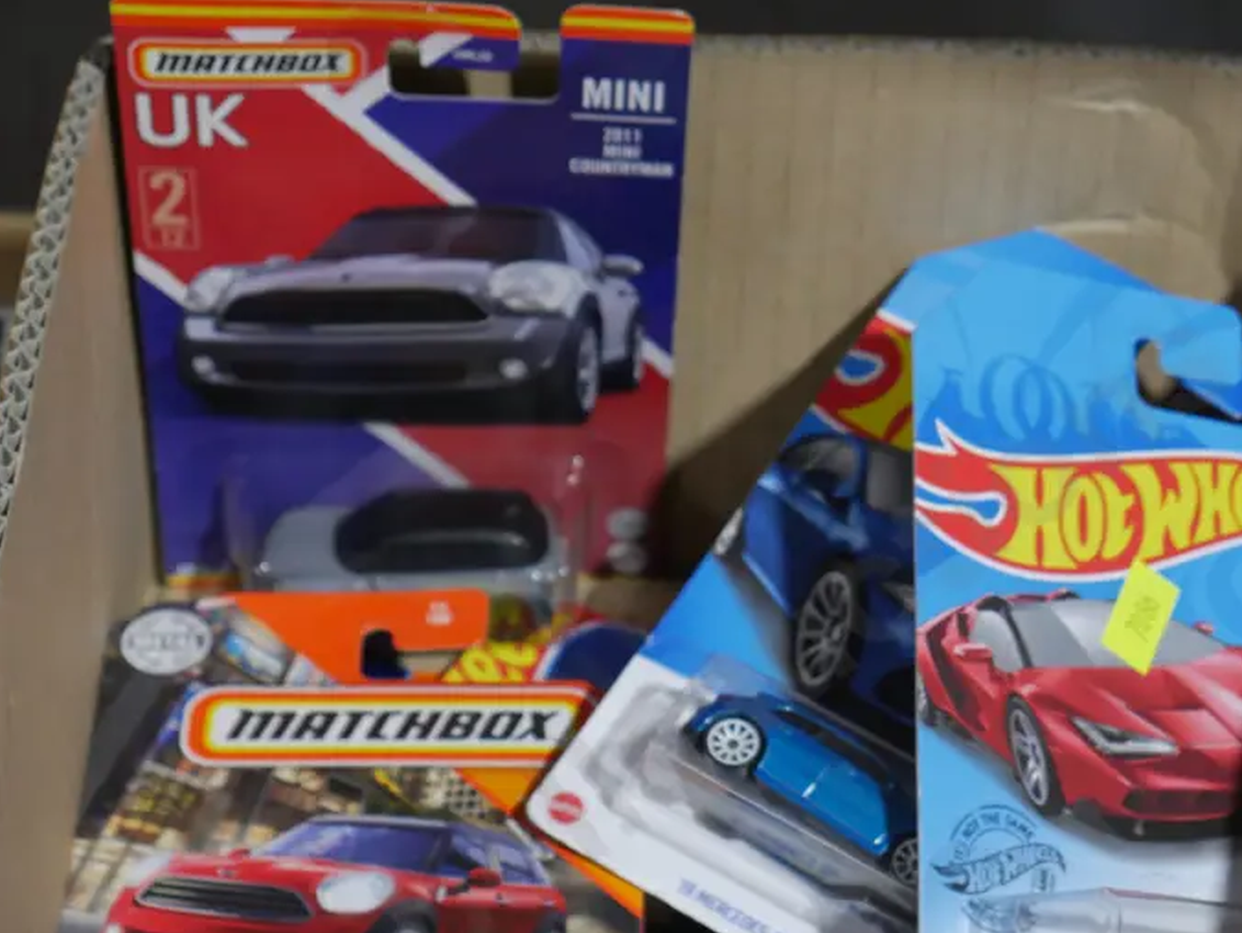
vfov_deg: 14.4
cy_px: 644
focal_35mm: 103
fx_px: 3698
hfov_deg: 19.0
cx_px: 816
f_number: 5.4
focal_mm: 34
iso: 1000
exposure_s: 1/80
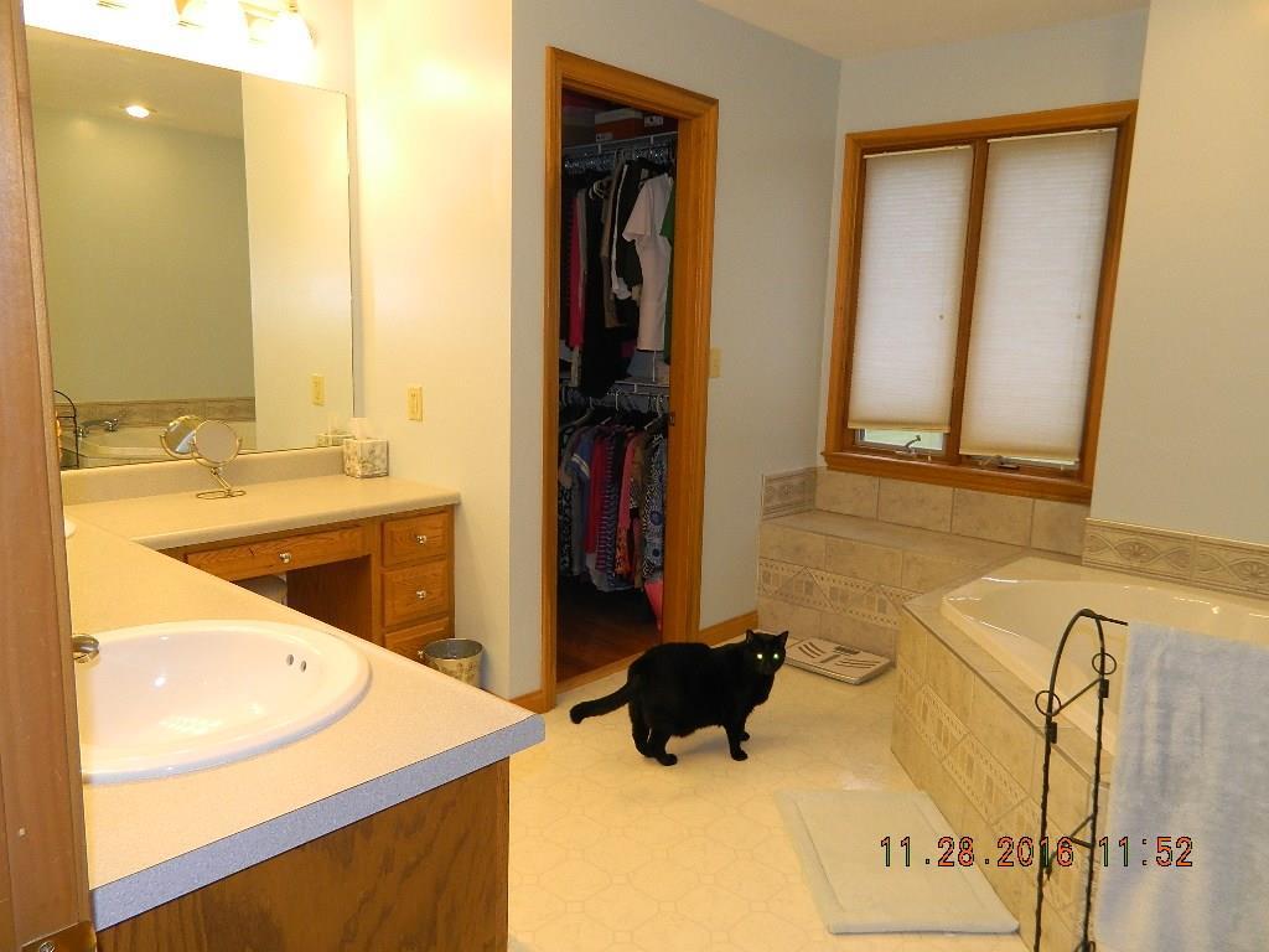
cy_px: 476
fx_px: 916
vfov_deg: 54.9
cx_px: 634
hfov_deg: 69.4
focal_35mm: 25
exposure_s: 1/30
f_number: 3.1
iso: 125
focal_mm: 4.5
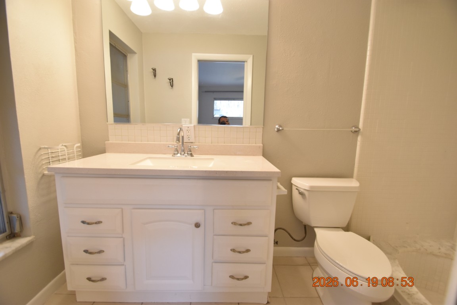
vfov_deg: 77.3
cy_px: 152
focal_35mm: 15
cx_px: 228
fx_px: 190
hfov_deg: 100.4
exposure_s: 1/90
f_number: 3.5
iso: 800
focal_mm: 10
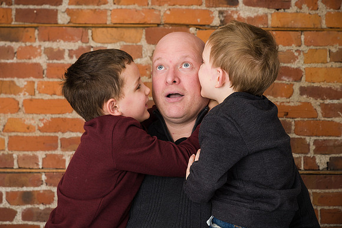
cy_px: 114
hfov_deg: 28.8
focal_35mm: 70
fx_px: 665
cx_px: 171
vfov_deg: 19.5
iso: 160
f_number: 8
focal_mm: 70
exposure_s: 1/160
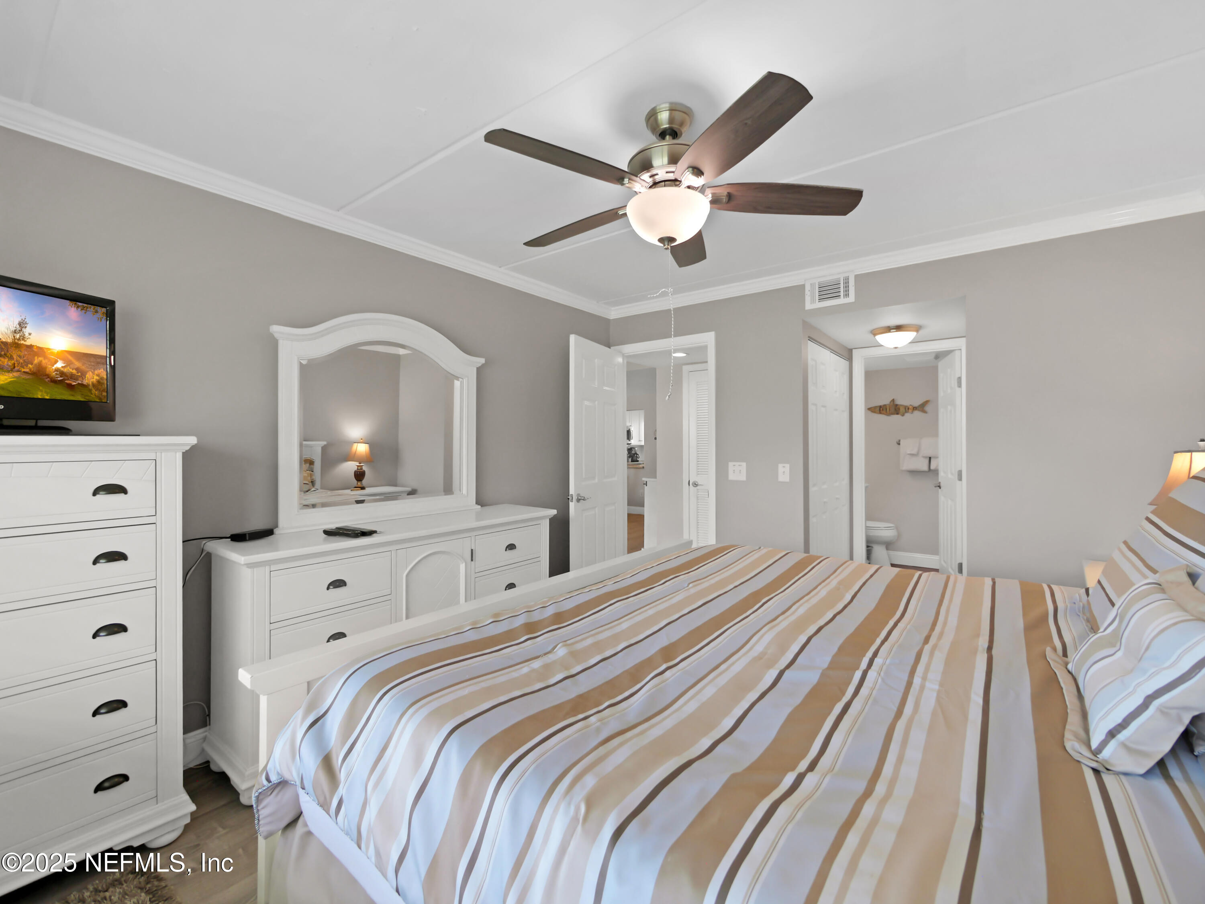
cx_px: 602
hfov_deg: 102.1
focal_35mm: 14
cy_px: 452
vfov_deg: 85.7
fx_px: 487
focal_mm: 7
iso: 400
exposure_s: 1/25
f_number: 4
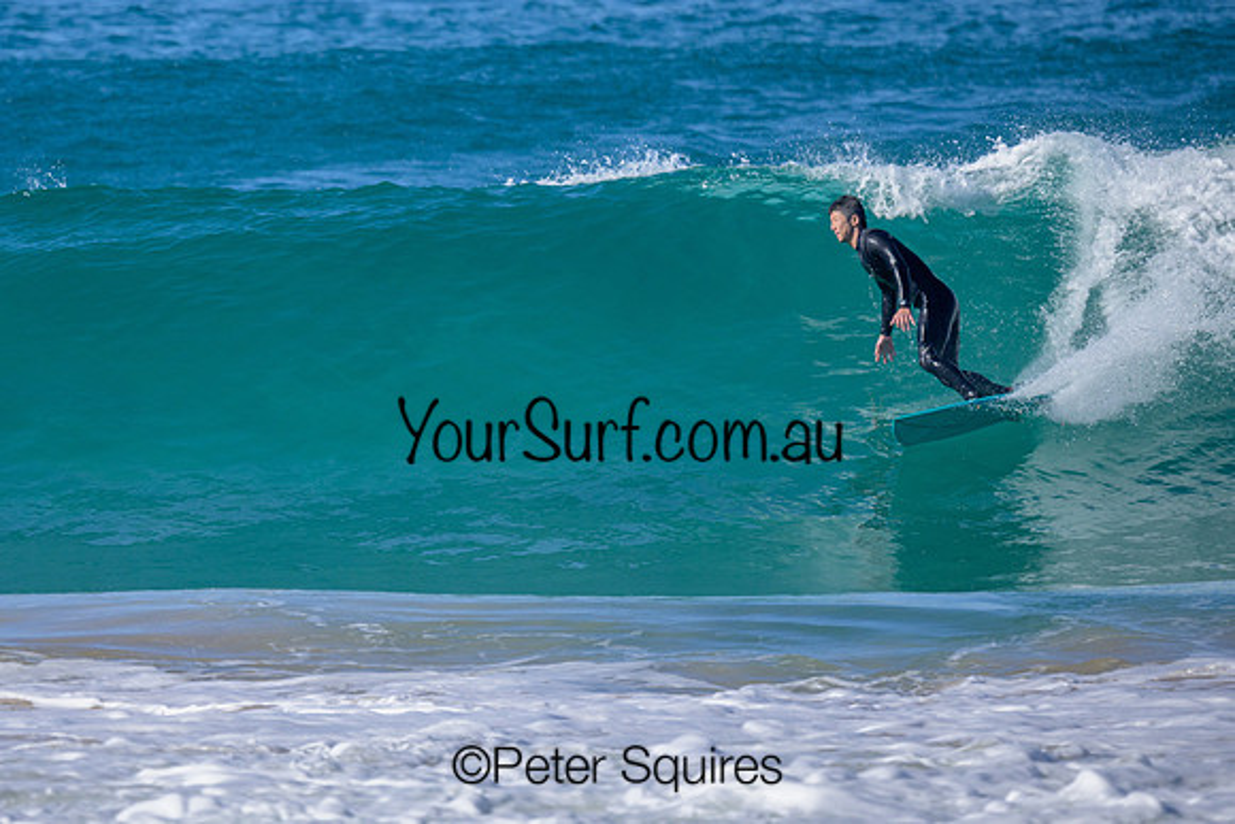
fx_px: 37709
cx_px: 387
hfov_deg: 1.9
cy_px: 353
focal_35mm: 1099
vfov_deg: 1.3
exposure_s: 1/2000
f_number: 6.3
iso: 400
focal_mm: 800
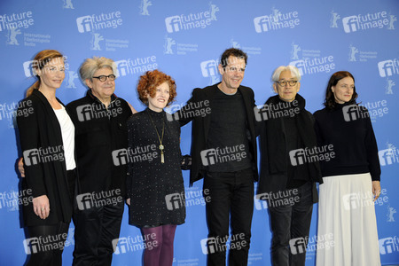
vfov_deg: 27.0
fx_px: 554
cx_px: 200
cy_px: 133
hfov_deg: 39.6
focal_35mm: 50
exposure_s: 1/250
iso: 1600
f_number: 5
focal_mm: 50
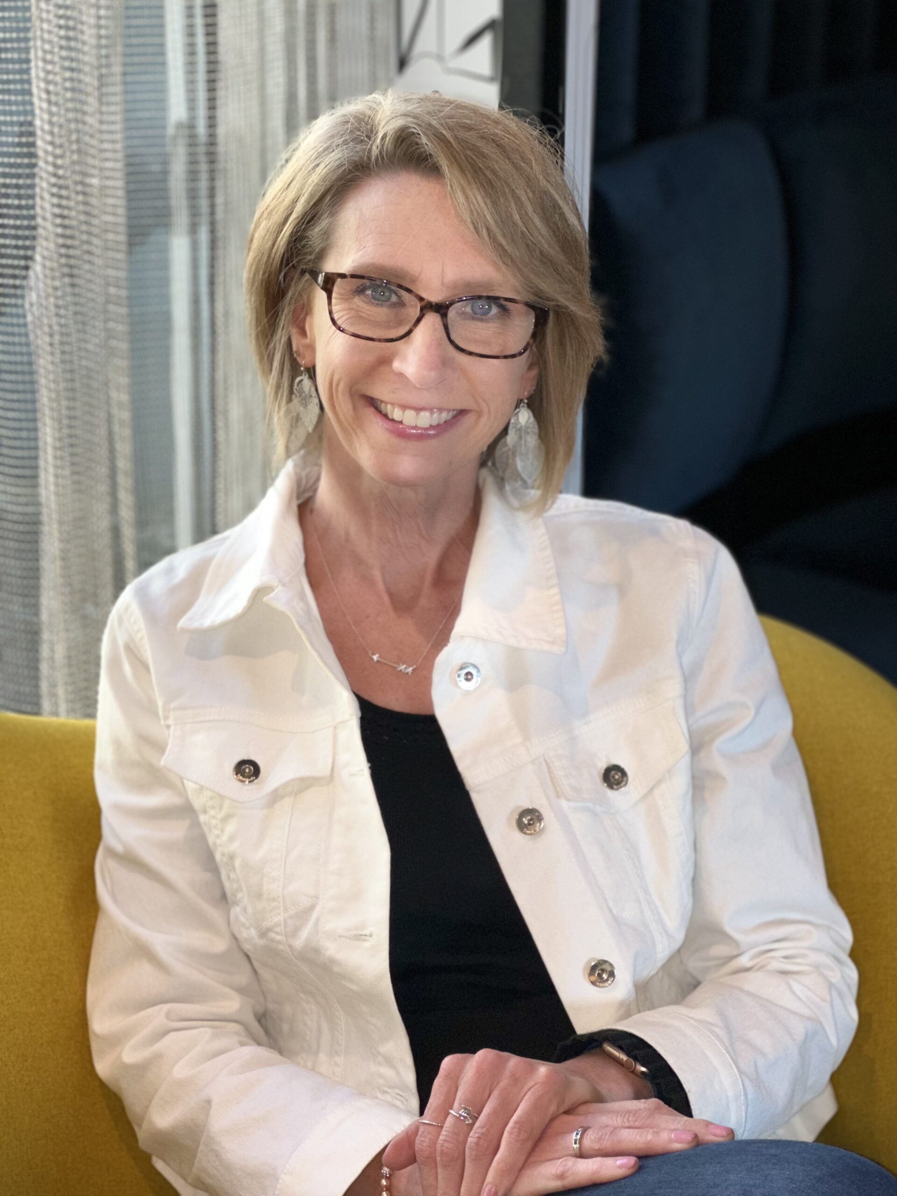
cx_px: 448
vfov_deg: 25.3
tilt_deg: -19.9
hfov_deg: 19.1
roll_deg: -1.7
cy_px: 598
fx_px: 2660
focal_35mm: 77
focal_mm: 9
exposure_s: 1/40
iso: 125
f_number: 2.8
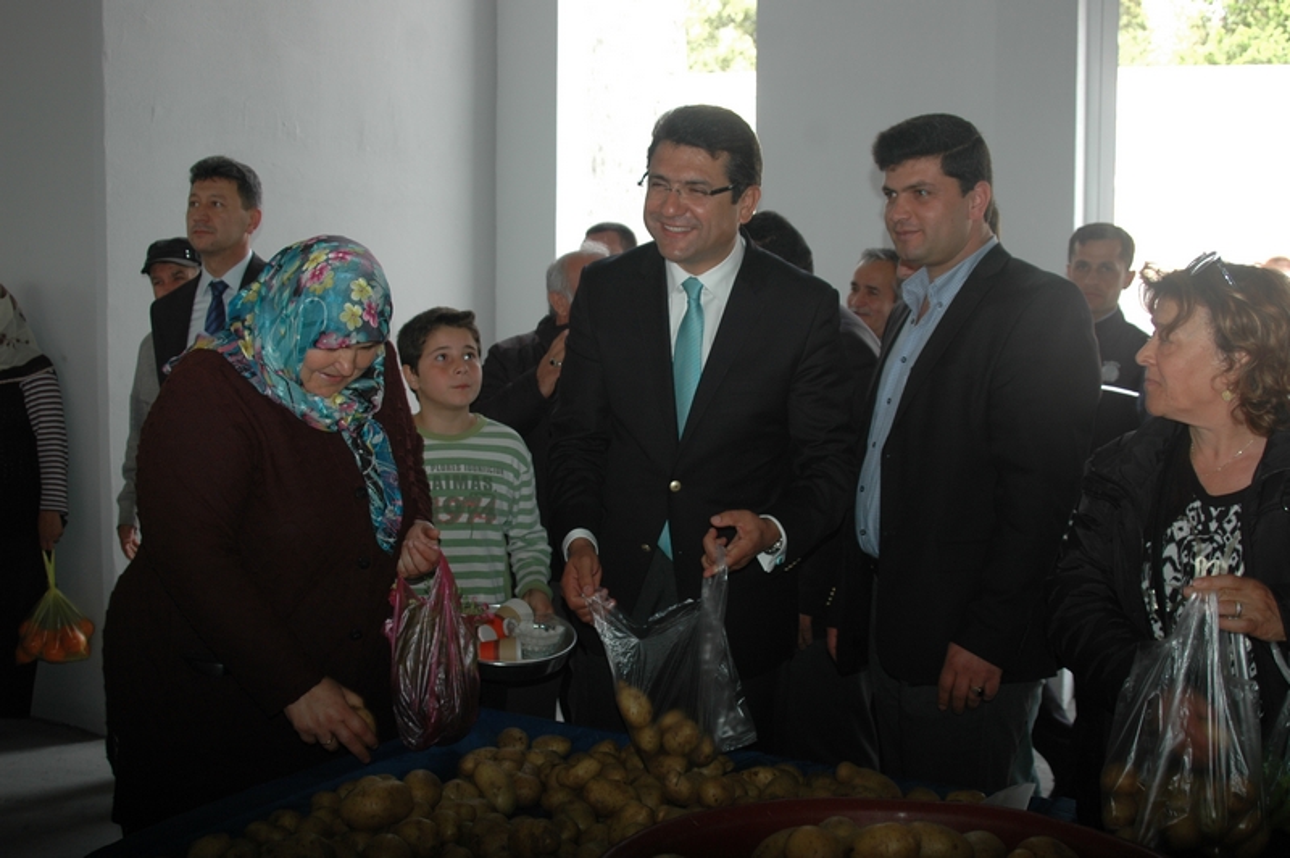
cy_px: 429
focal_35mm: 42
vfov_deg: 31.8
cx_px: 645
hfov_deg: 46.4
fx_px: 1504
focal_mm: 28
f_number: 3.5
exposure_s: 1/100
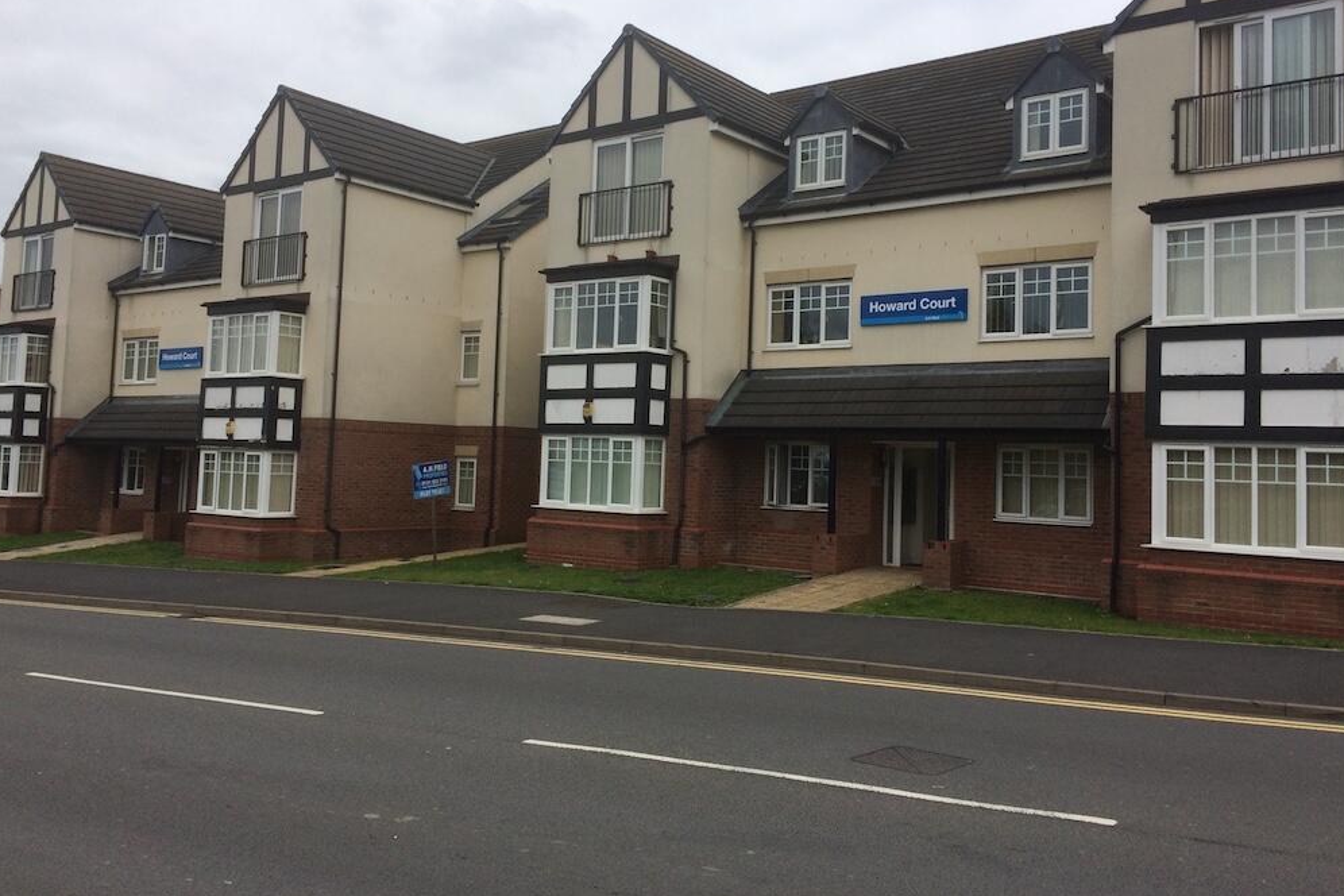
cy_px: 391
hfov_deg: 60.3
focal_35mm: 31
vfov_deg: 42.2
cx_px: 669
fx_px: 1157
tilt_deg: +3.9
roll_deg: -1.0
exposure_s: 1/1953
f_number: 2.2
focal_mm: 4.15
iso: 32
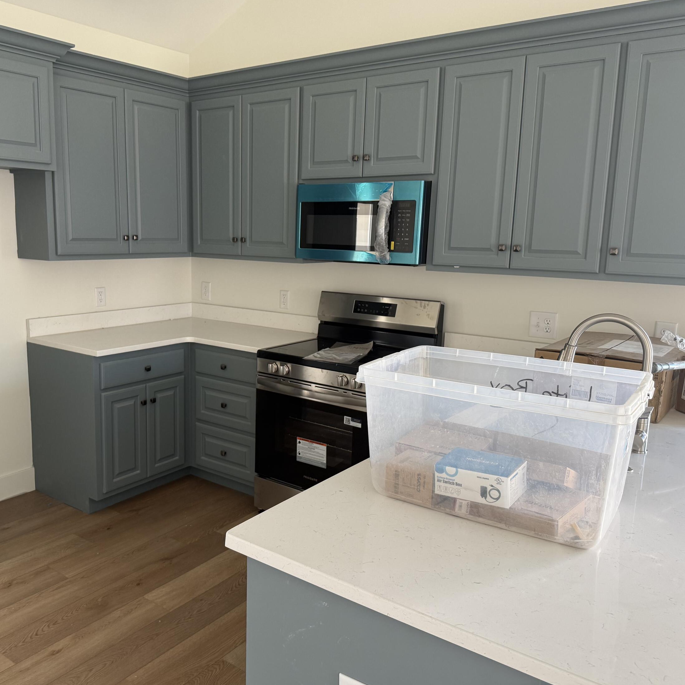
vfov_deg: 55.6
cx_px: 283
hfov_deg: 55.3
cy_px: 339
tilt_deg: -9.5
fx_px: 649
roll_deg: -0.9
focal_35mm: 29
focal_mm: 6.76
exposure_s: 1/121
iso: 160
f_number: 1.78
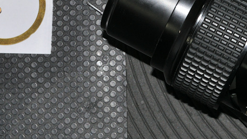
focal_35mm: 137
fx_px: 898
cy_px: -10
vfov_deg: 8.8
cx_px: 187
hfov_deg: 15.6
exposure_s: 1/60
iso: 200
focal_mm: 38
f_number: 16
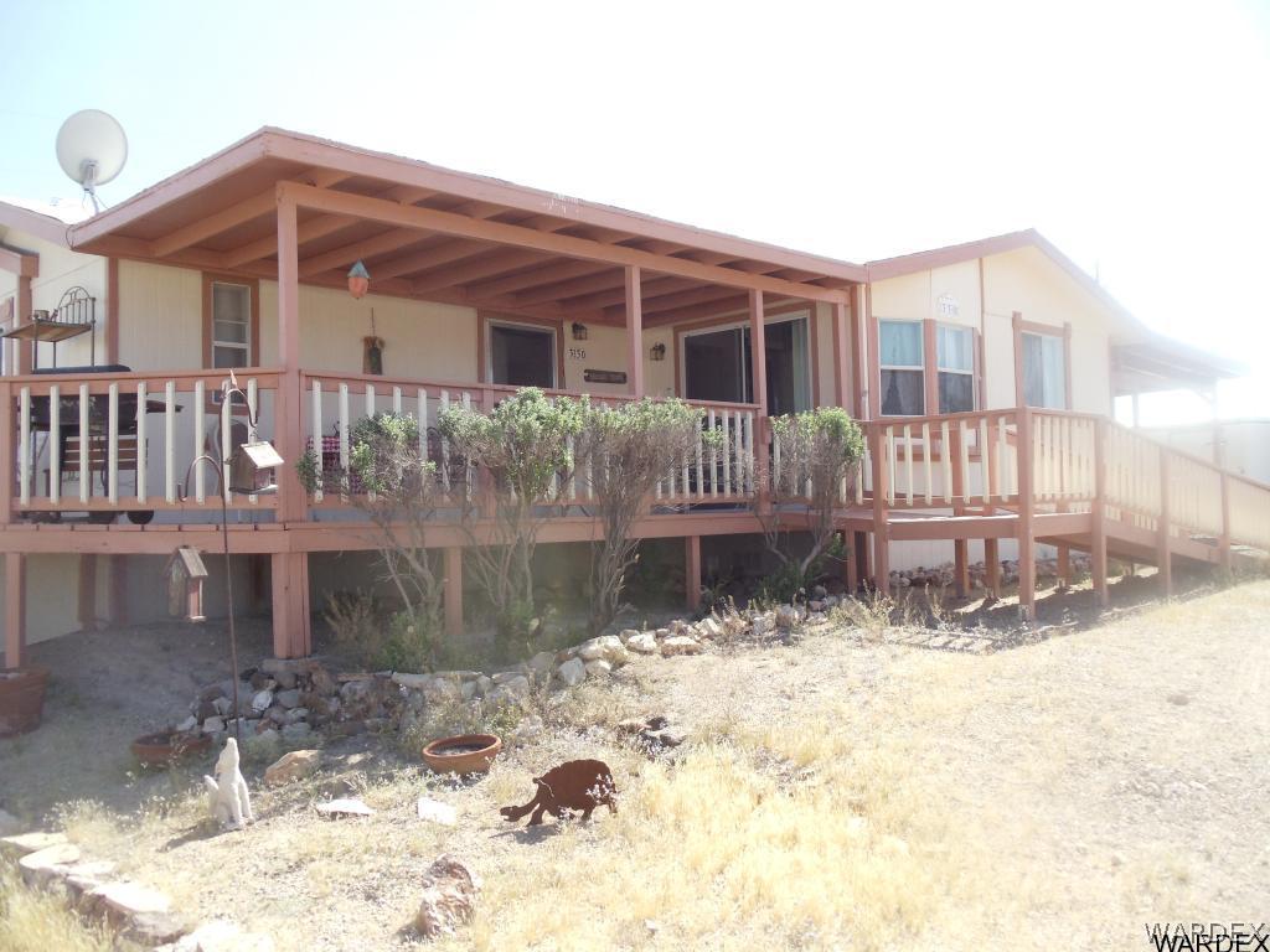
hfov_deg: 42.9
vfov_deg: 32.9
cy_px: 476
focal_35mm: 44
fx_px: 1614
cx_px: 635
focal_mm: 6
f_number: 7.1
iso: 200
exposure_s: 1/100
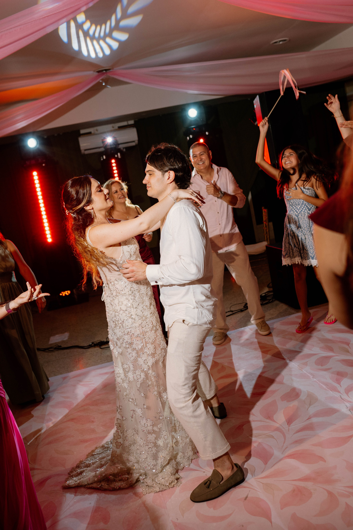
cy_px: 265
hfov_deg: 37.9
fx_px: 515
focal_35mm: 35
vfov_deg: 54.4
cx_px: 176
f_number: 3.2
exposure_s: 1/160
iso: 400
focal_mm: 35
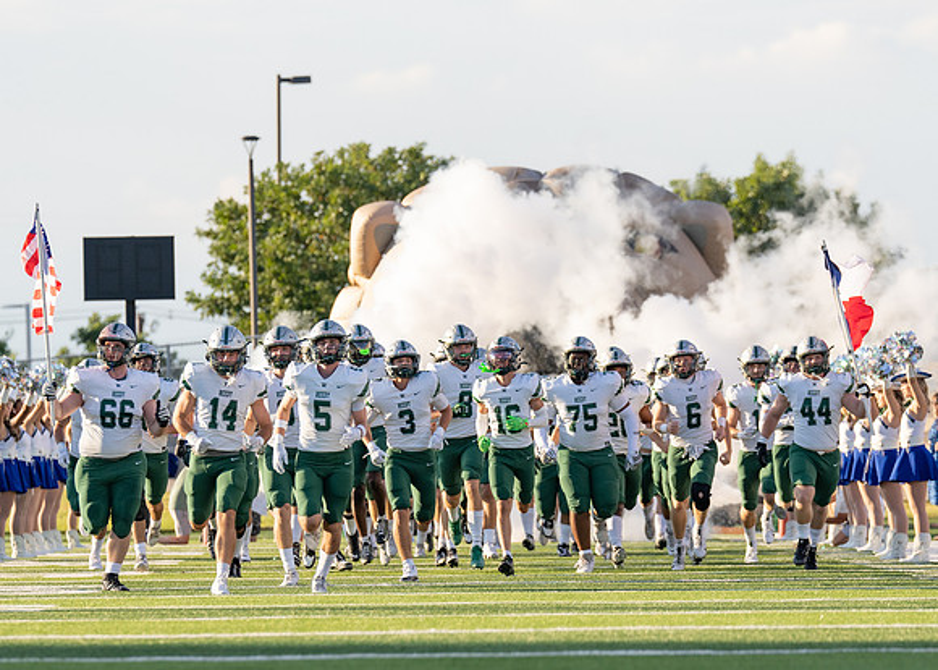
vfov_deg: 4.7
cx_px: 498
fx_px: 8118
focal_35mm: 305
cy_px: 454
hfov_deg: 6.6
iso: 400
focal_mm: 200
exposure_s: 1/1600
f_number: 4
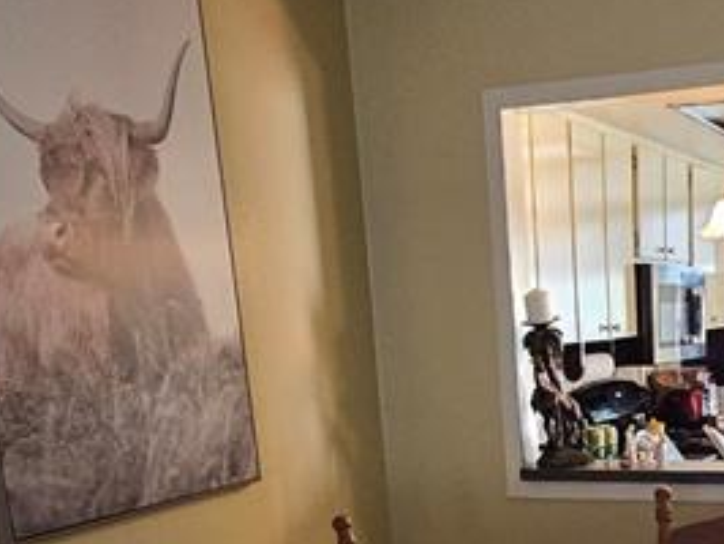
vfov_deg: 26.9
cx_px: 572
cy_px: 593
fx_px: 1047
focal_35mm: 50
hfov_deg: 36.9
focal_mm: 2.2
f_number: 2.2
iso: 400
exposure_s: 1/60
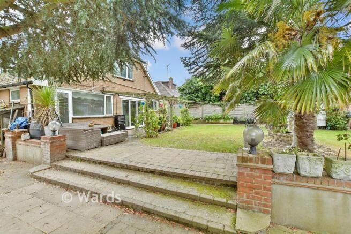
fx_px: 146
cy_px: 117
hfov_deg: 100.4
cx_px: 176
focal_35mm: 15
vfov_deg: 77.4
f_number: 6.3
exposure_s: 1/160
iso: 500
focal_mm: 10
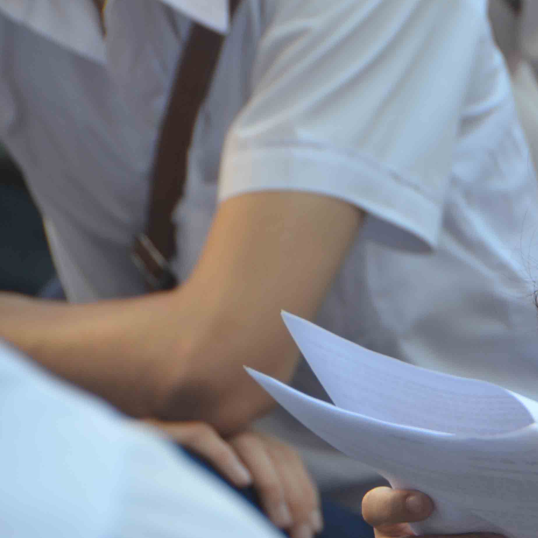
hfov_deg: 2.6
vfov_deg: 2.6
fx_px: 11939
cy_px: 153
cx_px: 638
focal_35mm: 679
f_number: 6.3
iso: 320
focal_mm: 200
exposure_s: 1/100
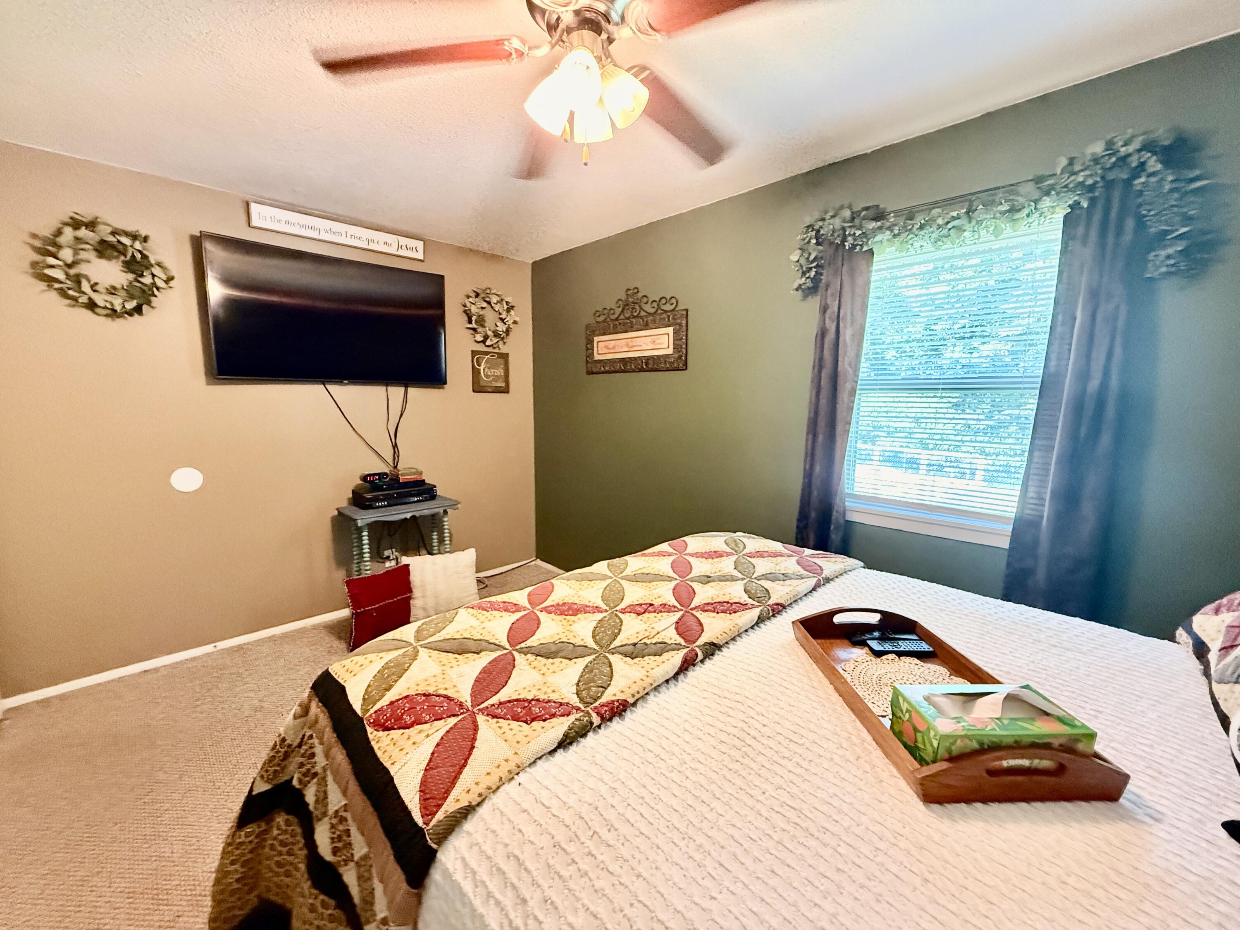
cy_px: 465
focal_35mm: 14
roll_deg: +0.3
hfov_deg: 102.1
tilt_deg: -6.8
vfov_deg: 85.7
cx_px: 620
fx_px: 502
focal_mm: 2.22
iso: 1000
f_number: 2.2
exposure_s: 1/60
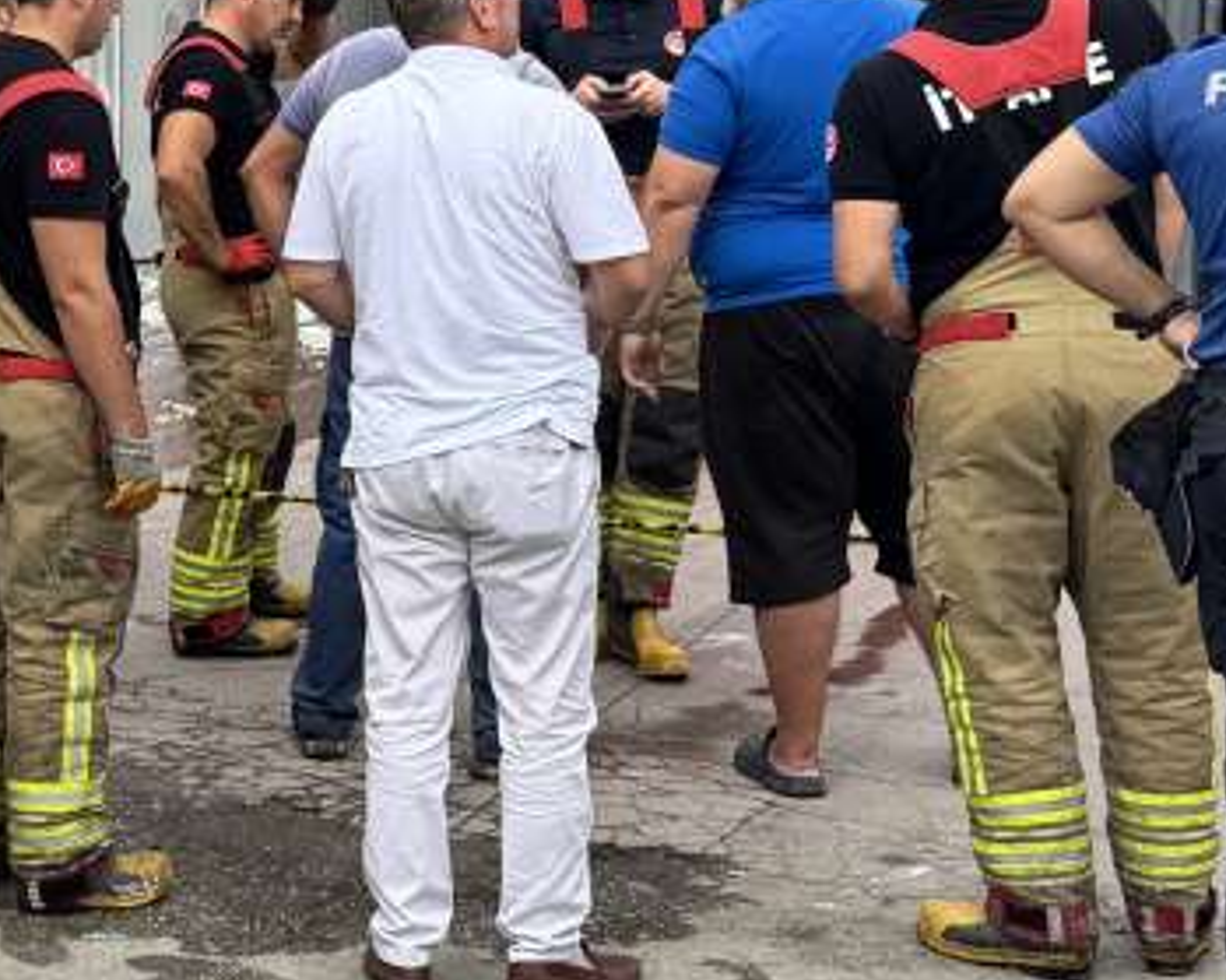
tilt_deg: -8.2
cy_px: 228
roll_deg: +1.9
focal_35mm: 86
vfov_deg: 17.7
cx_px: -95
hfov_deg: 21.2
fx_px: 3120
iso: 80
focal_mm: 6.76
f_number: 1.78
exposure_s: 1/2833
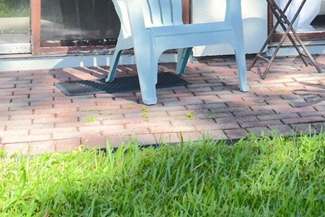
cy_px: -48
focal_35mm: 103
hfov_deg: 18.8
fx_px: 930
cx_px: 388
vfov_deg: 12.9
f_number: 10
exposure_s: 1/250
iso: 400
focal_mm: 22
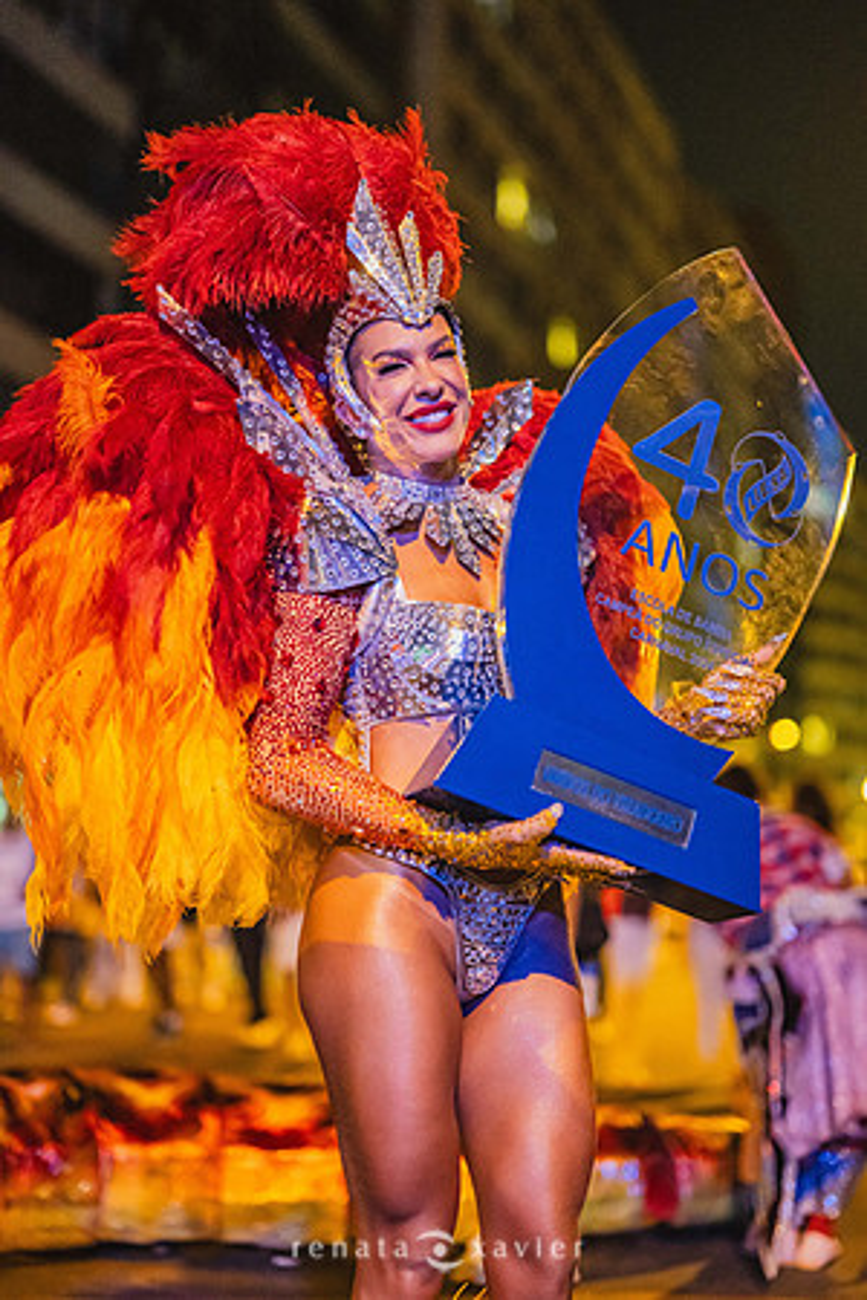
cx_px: 434
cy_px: 650
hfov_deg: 27.0
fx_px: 1806
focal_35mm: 50
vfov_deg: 39.6
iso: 6400
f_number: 1.2
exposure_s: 1/250
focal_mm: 50
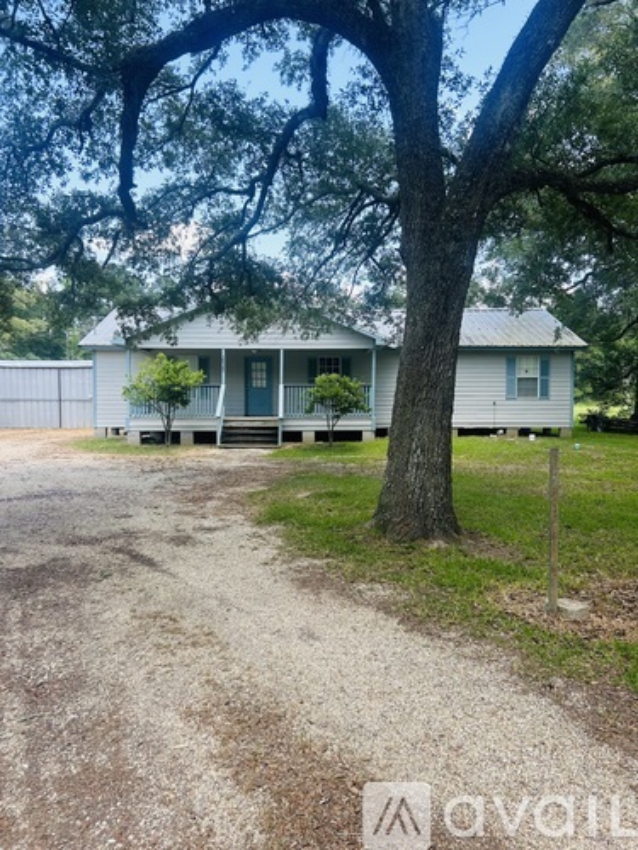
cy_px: 425
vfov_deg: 67.3
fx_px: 639
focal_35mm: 26
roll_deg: -0.2
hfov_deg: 53.1
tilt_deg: -1.9
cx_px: 319
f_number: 1.5
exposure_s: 1/558
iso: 50
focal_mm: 5.7
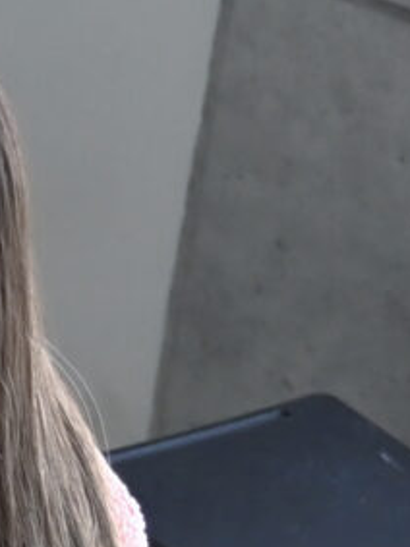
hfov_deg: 5.0
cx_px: -1530
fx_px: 3983
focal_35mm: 252
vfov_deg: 7.9
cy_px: 204
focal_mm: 29
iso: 1600
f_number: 3.2
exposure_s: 1/160
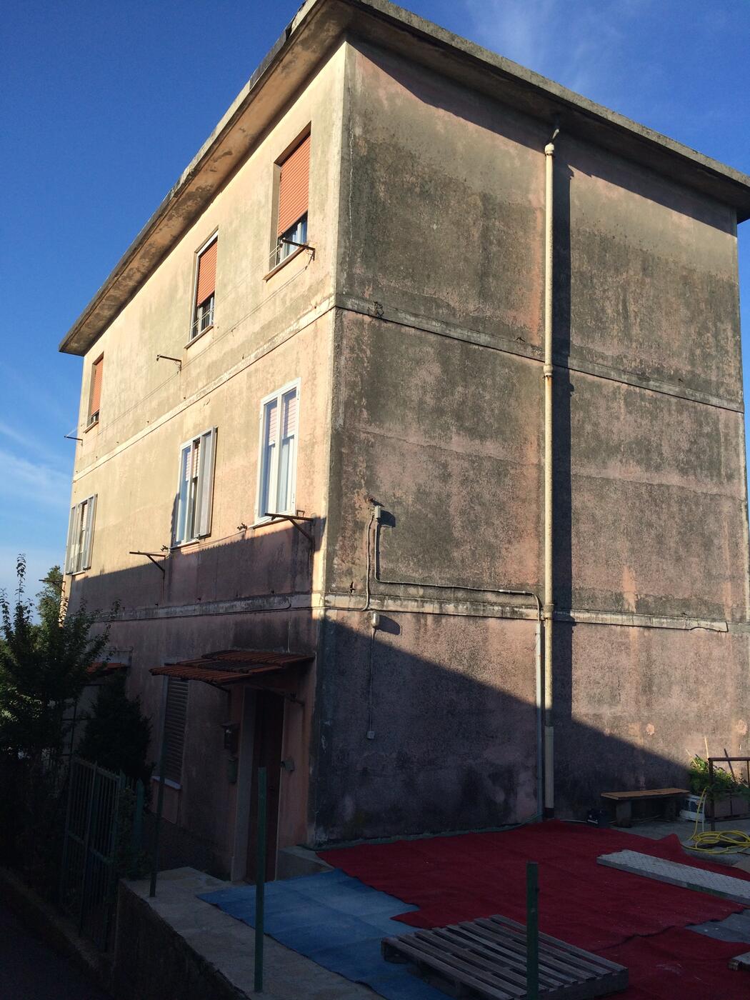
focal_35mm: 29
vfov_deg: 61.7
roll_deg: -0.4
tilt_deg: +10.6
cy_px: 500
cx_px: 375
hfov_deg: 48.2
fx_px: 838
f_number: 2.2
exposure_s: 1/1709
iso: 32
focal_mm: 4.15
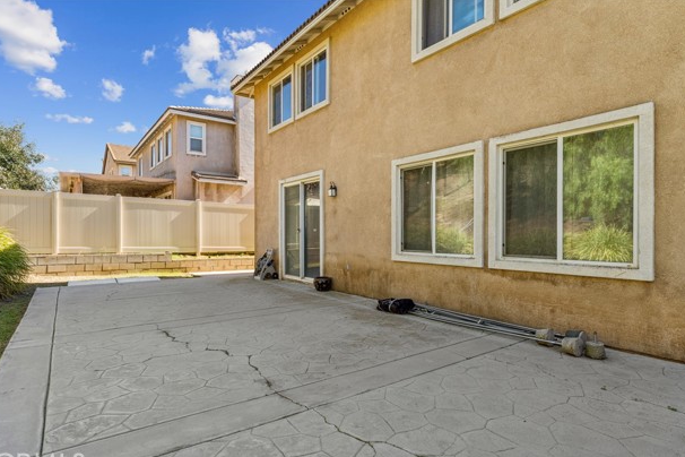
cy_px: 239
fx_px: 374
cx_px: 338
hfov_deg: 85.0
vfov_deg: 62.8
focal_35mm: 20
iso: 100
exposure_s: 1/25
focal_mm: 18.6
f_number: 13
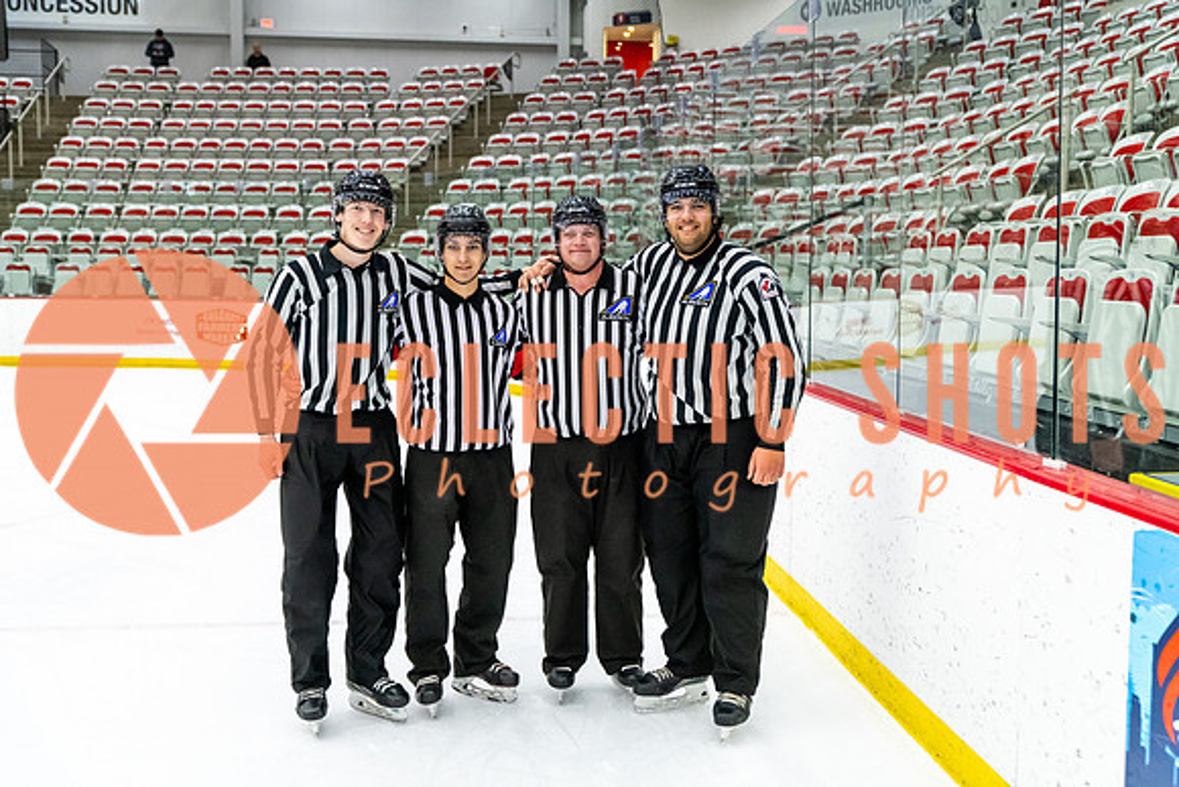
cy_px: 394
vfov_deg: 34.7
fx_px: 1260
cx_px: 590
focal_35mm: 38
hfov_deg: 50.2
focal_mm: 38
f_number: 2.8
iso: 4000
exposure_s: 1/640
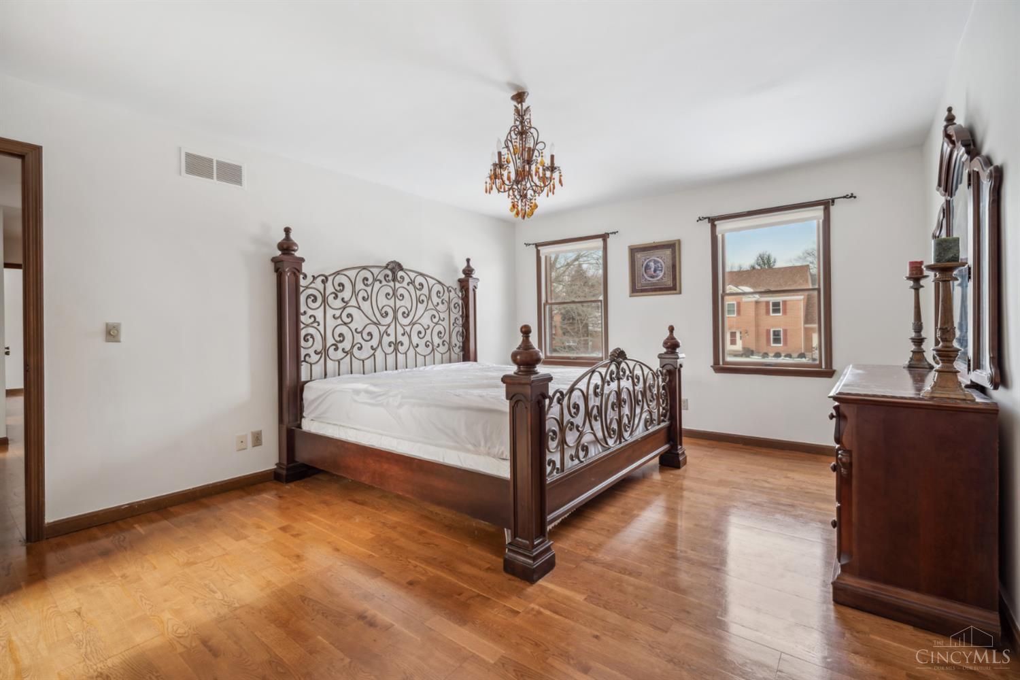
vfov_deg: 77.3
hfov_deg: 100.4
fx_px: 425
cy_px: 340
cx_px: 510
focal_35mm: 15
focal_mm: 15
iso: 200
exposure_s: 1/5
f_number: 9
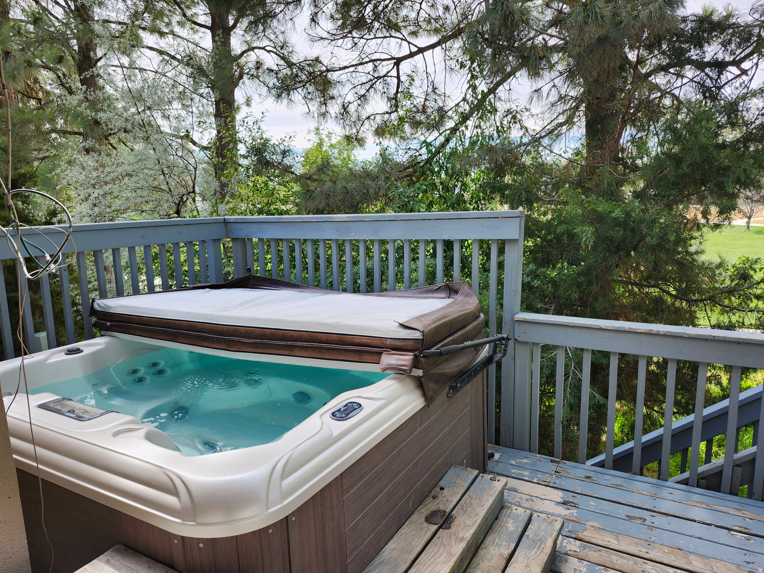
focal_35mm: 23
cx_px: 382
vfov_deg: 58.9
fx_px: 508
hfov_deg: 73.9
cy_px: 286
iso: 25
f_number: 1.8
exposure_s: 1/306
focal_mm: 5.54
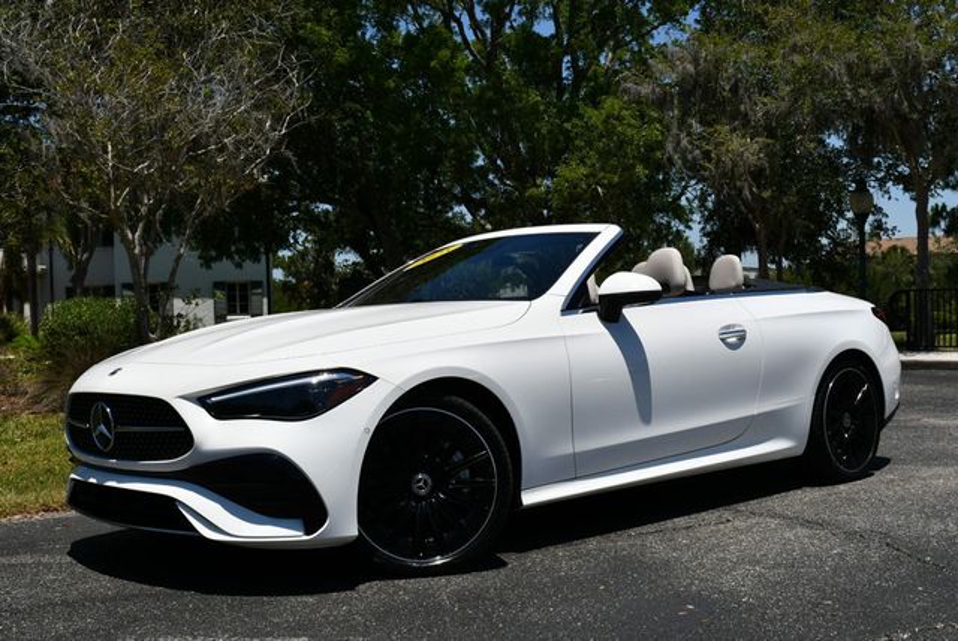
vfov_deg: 30.6
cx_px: 479
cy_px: 320
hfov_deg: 44.5
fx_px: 1172
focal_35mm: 44
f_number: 10
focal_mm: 22
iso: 100
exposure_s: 1/400
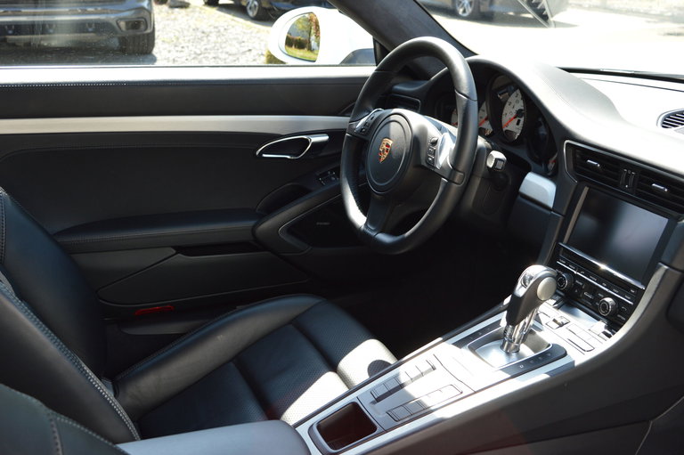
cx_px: 342
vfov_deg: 35.4
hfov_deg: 51.3
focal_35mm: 38
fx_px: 712
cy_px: 228
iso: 250
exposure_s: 1/125
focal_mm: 25
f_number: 5.6
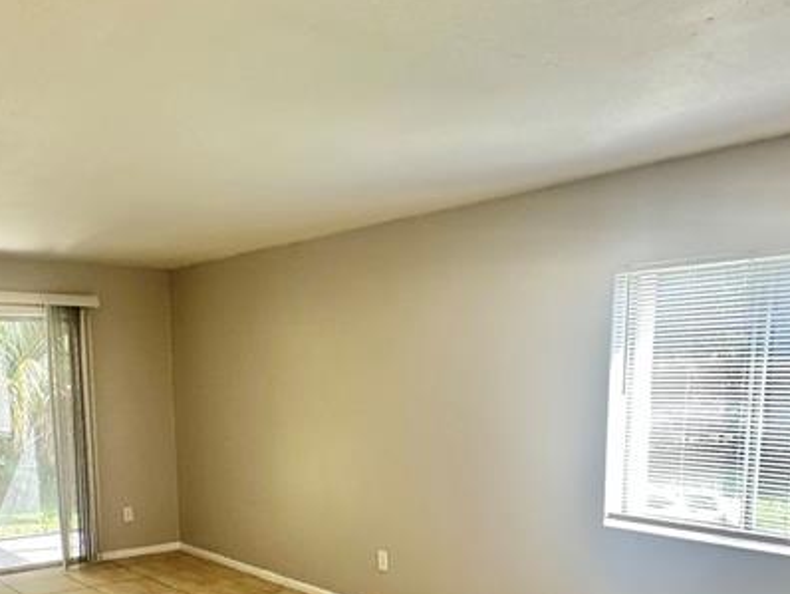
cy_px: 497
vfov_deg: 37.9
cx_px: 335
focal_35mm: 36
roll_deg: +0.4
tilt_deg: -7.8
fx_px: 822
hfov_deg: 51.1
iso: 50
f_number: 2.2
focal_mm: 2.22
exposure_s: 1/99
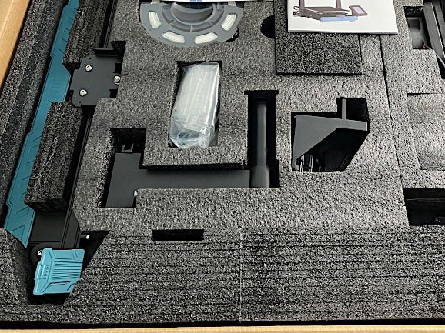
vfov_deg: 39.2
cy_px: 115
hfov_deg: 51.1
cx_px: 263
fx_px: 463
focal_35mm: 36
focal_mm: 4.2
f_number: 1.6
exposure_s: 1/50
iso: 250
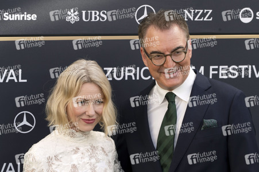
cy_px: 81
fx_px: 1483
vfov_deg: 6.7
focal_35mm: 206
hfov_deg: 10.0
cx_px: 121
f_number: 9
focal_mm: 194
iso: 800
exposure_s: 1/400
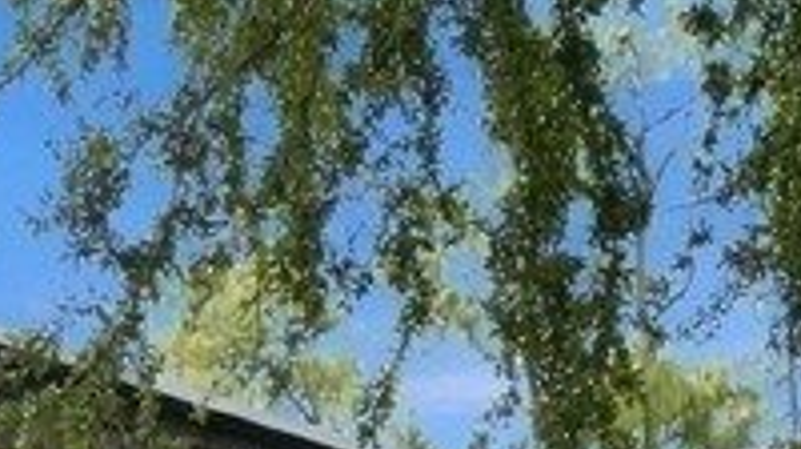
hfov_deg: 18.8
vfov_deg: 9.3
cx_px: 324
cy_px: 1122
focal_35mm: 114
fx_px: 2419
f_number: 10
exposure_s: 1/200
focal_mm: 20
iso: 1600
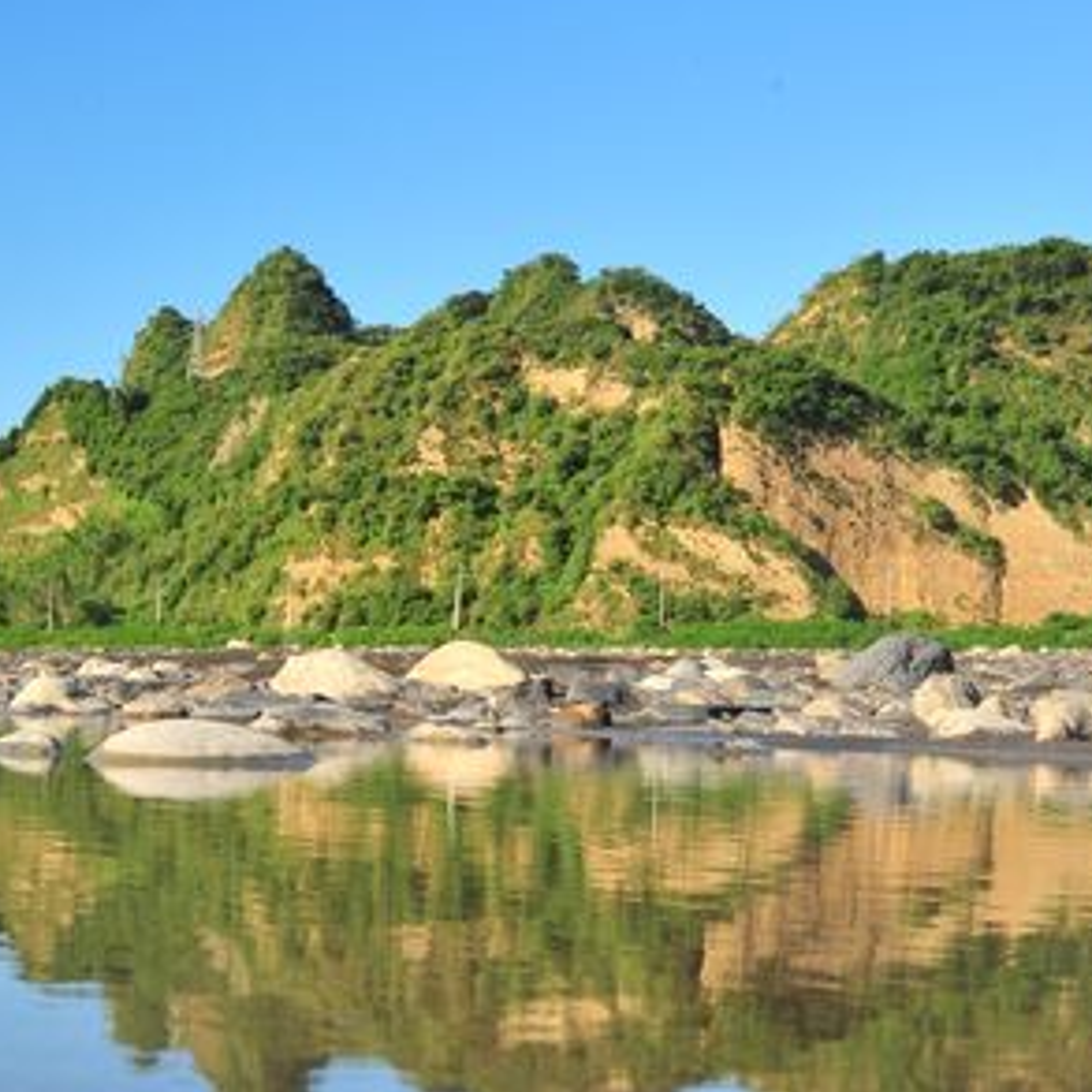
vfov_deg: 23.5
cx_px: 343
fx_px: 2605
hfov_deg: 23.5
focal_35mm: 73
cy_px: 742
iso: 200
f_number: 20
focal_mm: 35
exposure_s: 1/20
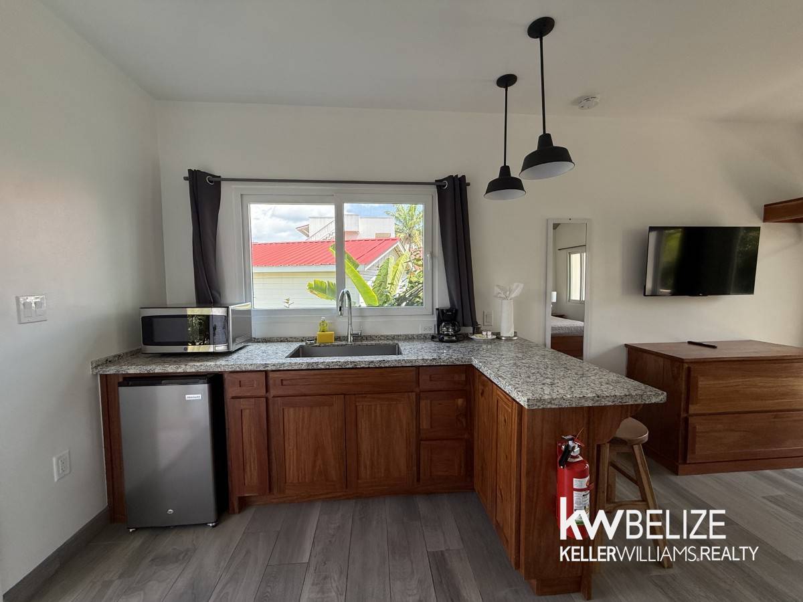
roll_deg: +0.2
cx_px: 402
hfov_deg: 102.1
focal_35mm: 14
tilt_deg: -3.2
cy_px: 301
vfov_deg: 85.7
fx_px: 325
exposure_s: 1/208
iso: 64
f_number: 2.2
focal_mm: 2.22
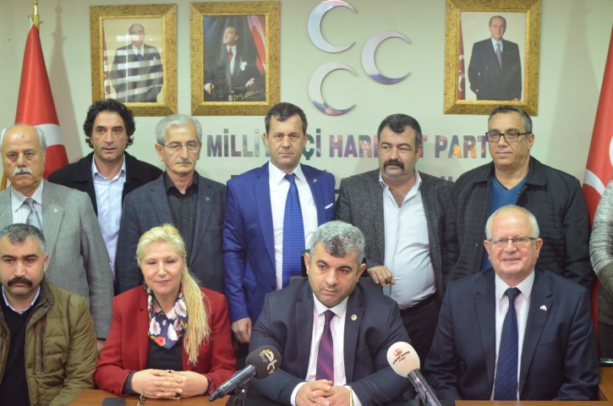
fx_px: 892
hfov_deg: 37.9
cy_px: 203
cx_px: 306
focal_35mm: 52
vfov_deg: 25.6
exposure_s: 1/30
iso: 1800
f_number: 5
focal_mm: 35
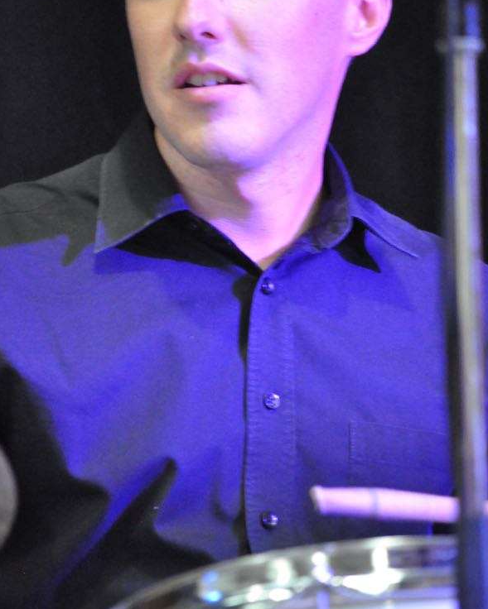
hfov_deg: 2.9
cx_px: 234
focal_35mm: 535
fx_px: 9657
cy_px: 233
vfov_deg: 3.6
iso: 6400
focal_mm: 280
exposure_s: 1/50
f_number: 5.6
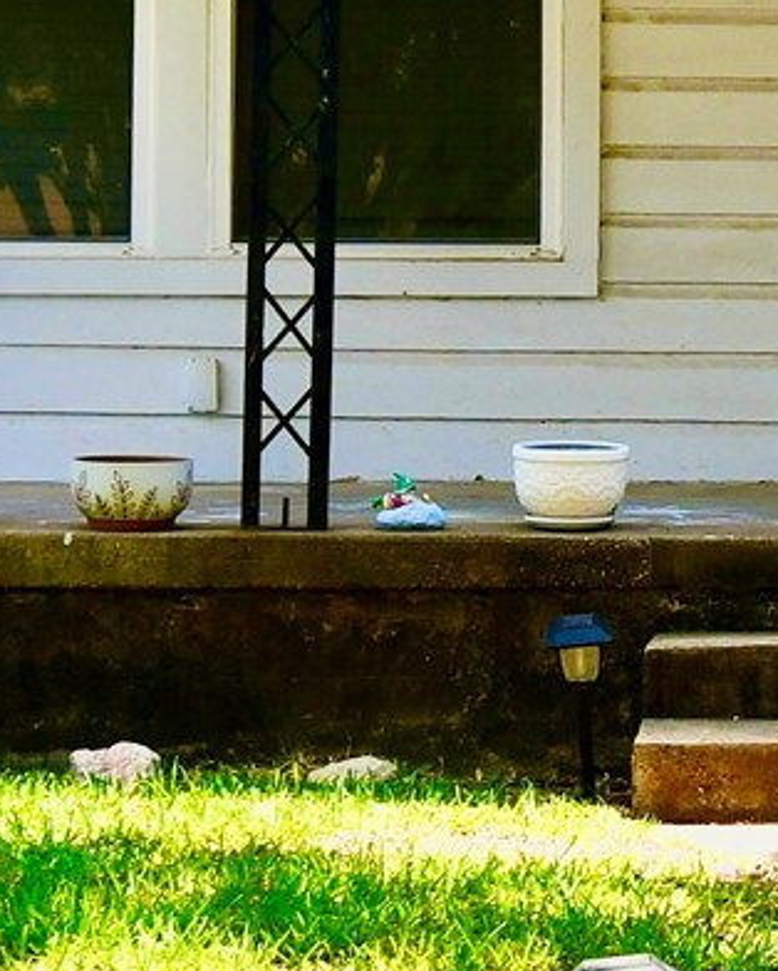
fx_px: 4487
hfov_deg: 9.7
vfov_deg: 12.3
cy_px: 186
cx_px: 1108
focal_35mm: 156
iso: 200
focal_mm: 20
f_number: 7.1
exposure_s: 1/250
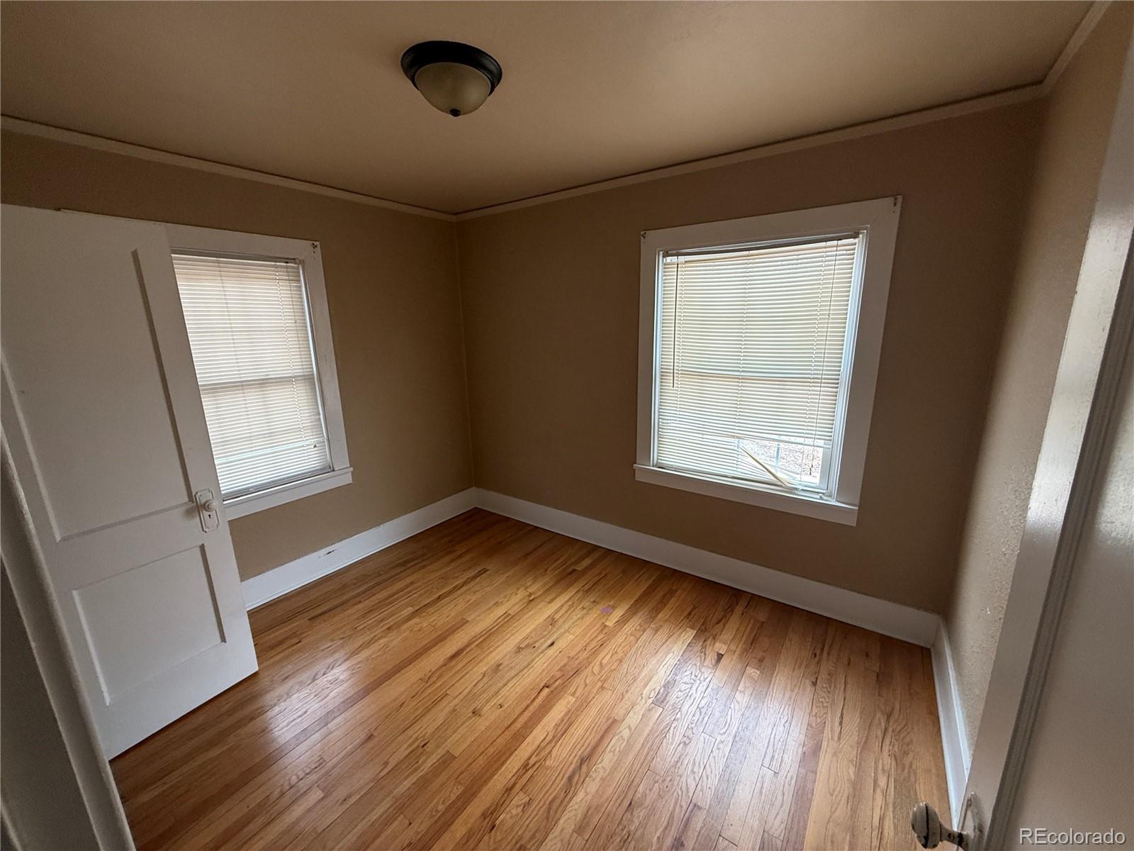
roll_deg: +1.0
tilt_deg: -13.5
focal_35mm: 14
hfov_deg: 102.1
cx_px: 567
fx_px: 459
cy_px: 426
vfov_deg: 85.7
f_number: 2.2
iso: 160
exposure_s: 1/99
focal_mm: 2.22
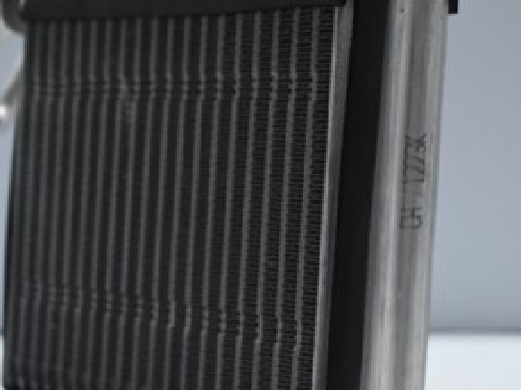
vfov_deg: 11.6
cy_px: 186
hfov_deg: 15.4
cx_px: 179
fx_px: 1926
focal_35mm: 128
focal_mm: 43
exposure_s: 1/60
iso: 1100
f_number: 6
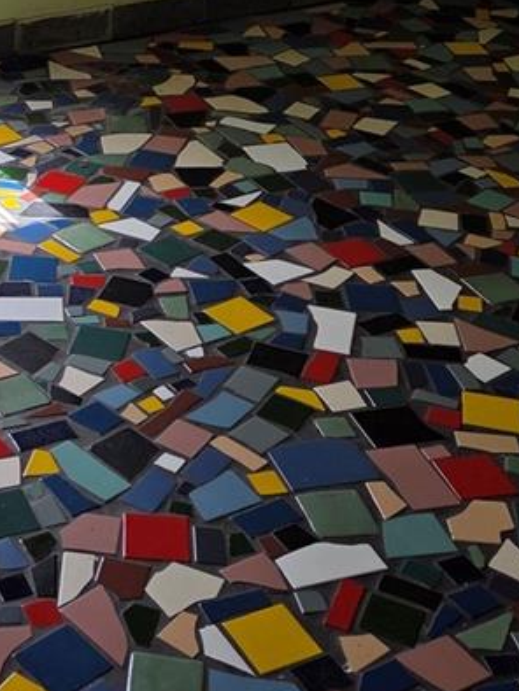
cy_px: -109
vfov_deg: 25.3
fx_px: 1398
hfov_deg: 20.4
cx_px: -4
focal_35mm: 70
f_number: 1.8
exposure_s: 1/180
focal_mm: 5.4
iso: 25
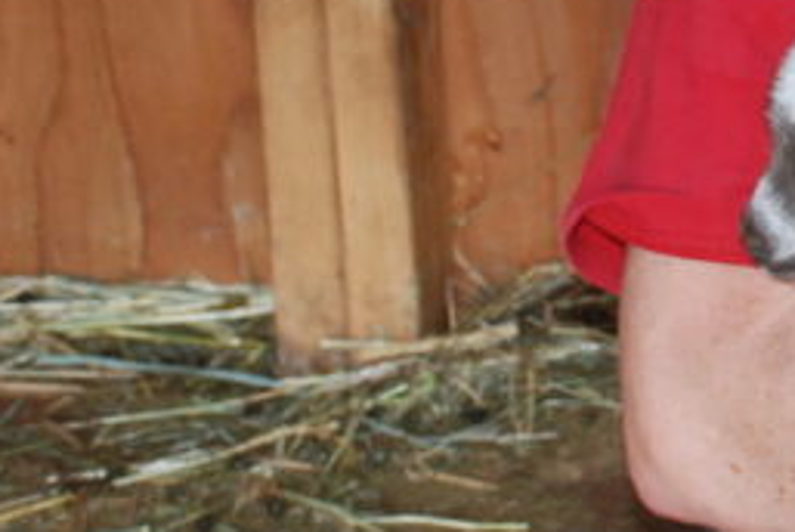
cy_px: -26
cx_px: 1274
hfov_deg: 10.9
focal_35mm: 179
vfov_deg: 7.7
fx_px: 3957
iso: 800
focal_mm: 30
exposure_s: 1/60
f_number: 5
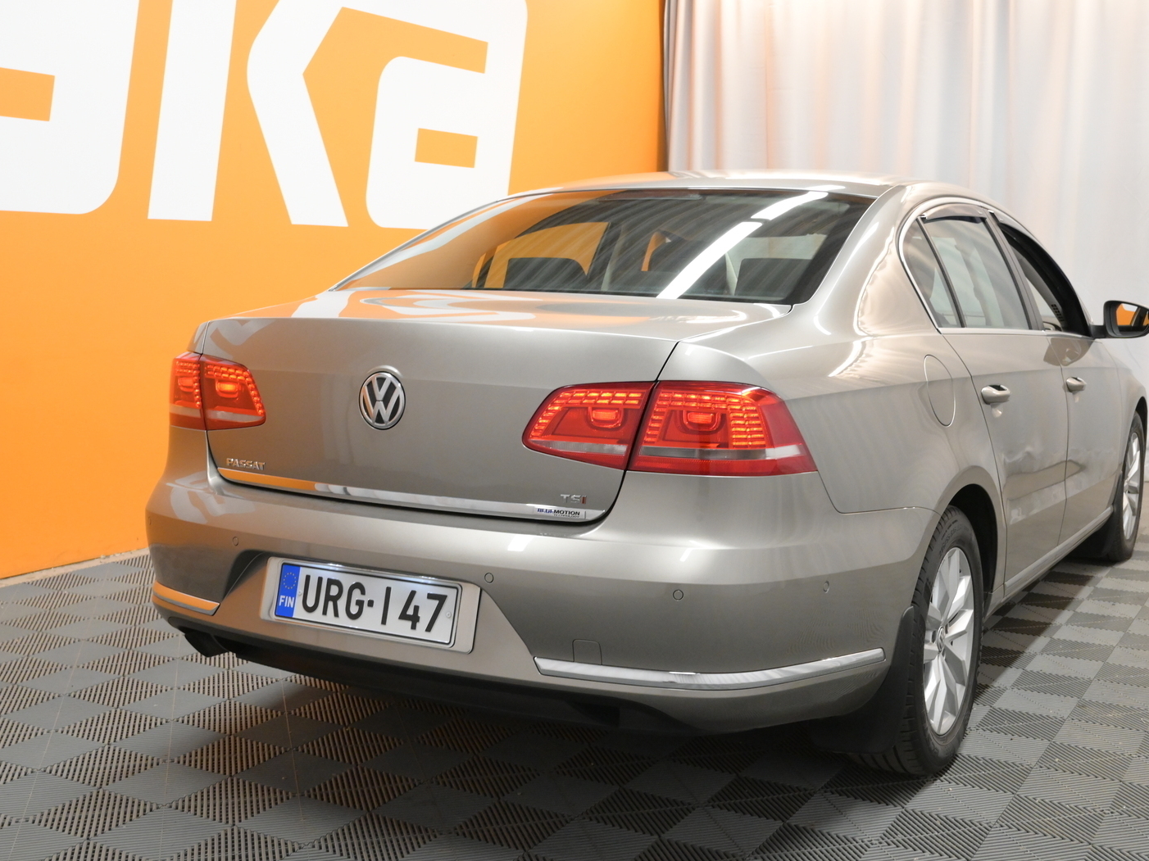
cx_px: 649
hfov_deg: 46.7
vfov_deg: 35.9
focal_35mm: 40
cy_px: 434
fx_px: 1327
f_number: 5.6
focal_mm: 24
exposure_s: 1/125
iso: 2500
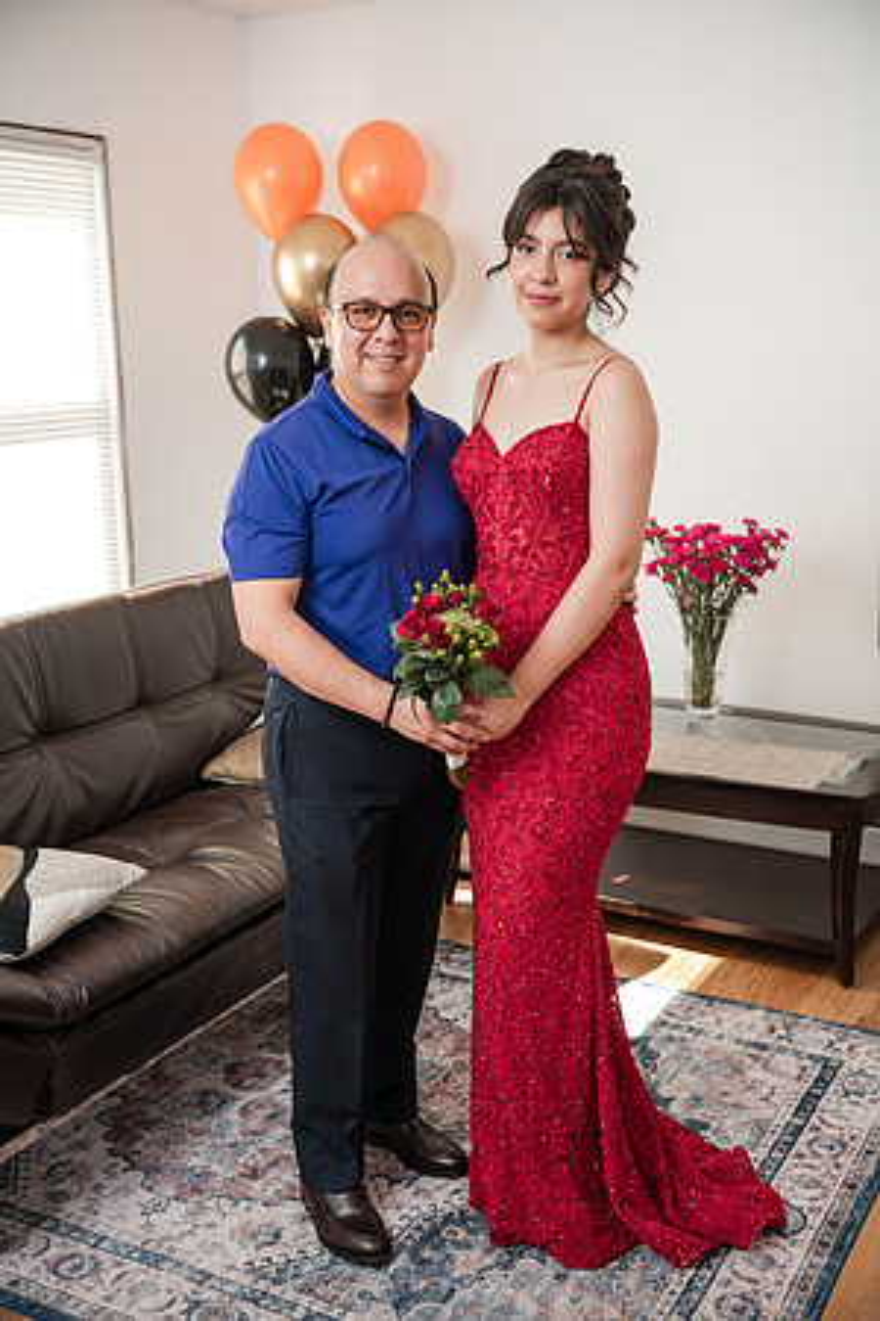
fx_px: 1503
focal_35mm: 41
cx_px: 440
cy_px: 660
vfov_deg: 47.4
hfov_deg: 32.6
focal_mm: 41
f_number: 3.2
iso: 1000
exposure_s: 1/250
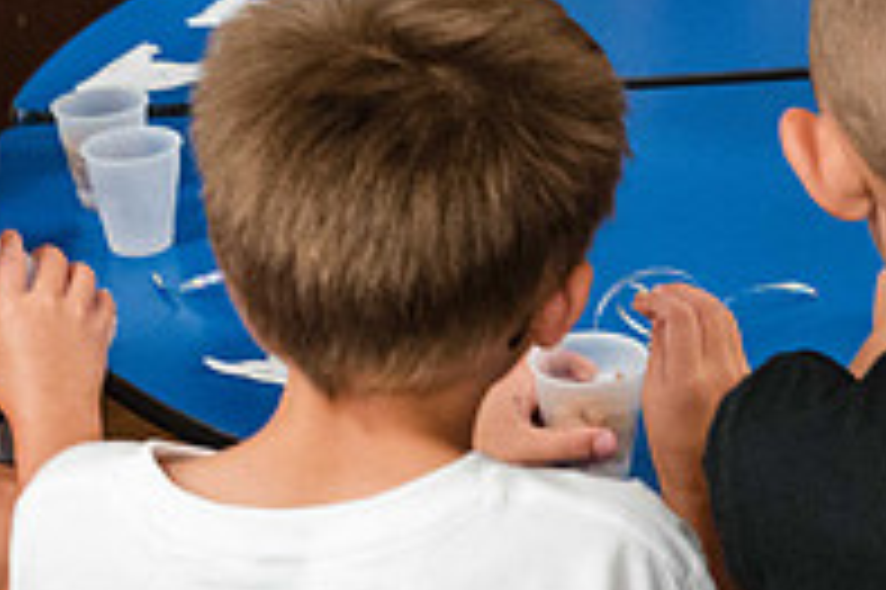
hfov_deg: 17.6
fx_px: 2779
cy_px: -6
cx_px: 907
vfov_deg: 12.0
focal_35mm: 113
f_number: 5
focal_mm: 35
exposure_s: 1/100
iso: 6400
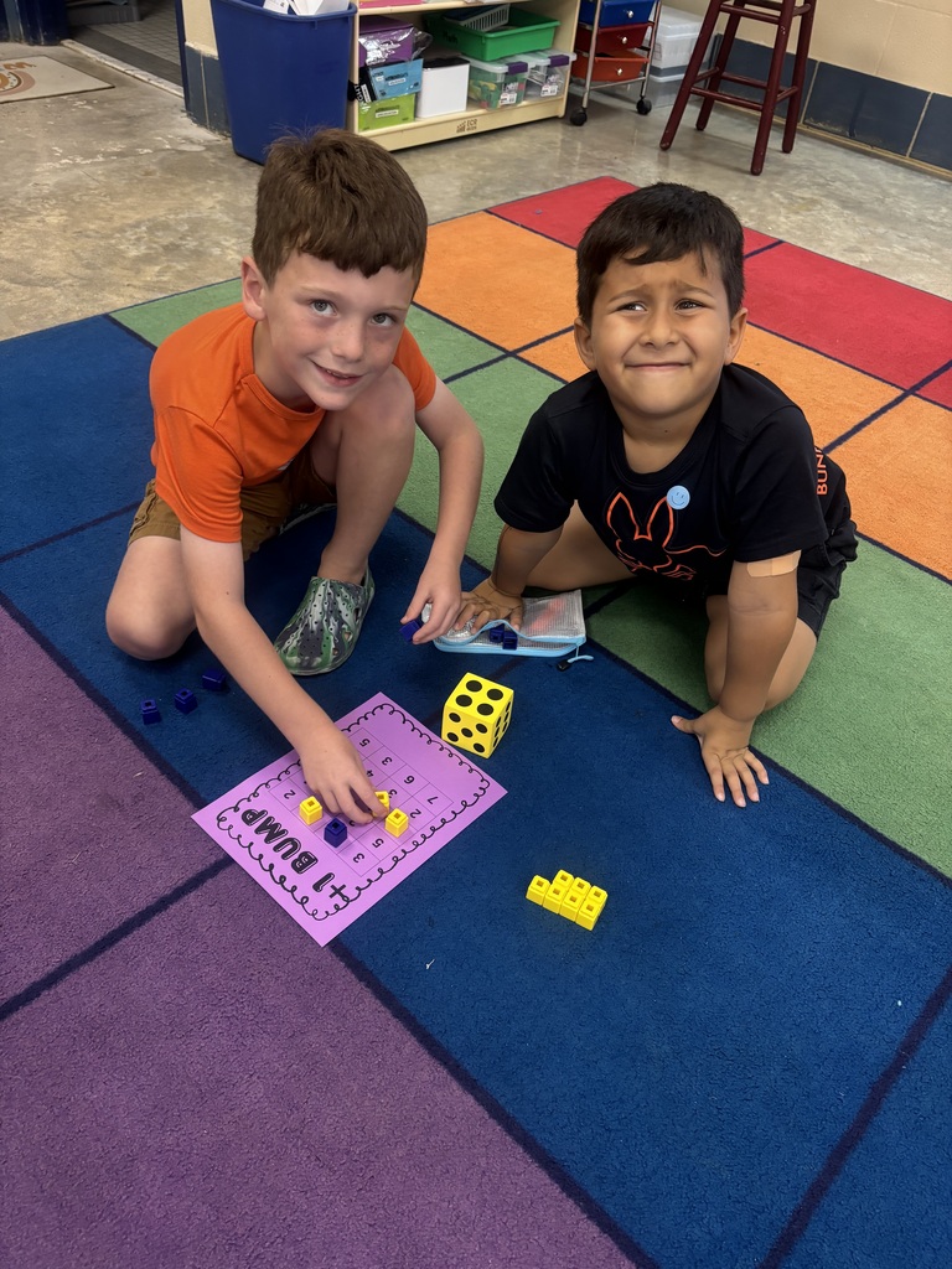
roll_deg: -8.0
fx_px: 953
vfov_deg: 67.3
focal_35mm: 26
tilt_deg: -42.6
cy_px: 634
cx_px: 476
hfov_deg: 53.1
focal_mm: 5.96
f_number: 1.6
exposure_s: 1/60
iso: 200
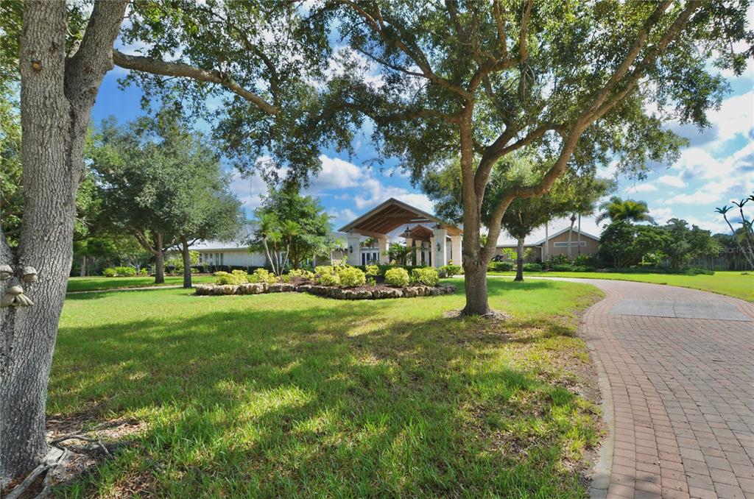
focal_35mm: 36
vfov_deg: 36.7
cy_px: 250
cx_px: 377
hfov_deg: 53.2
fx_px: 752
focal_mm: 24
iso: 100
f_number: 8
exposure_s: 1/250
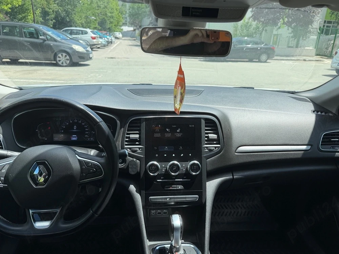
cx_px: 170
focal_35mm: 24
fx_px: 235
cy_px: 127
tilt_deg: -20.9
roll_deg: -1.3
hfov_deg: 71.6
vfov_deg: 56.8
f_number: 1.78
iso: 80
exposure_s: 1/1618
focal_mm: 6.76
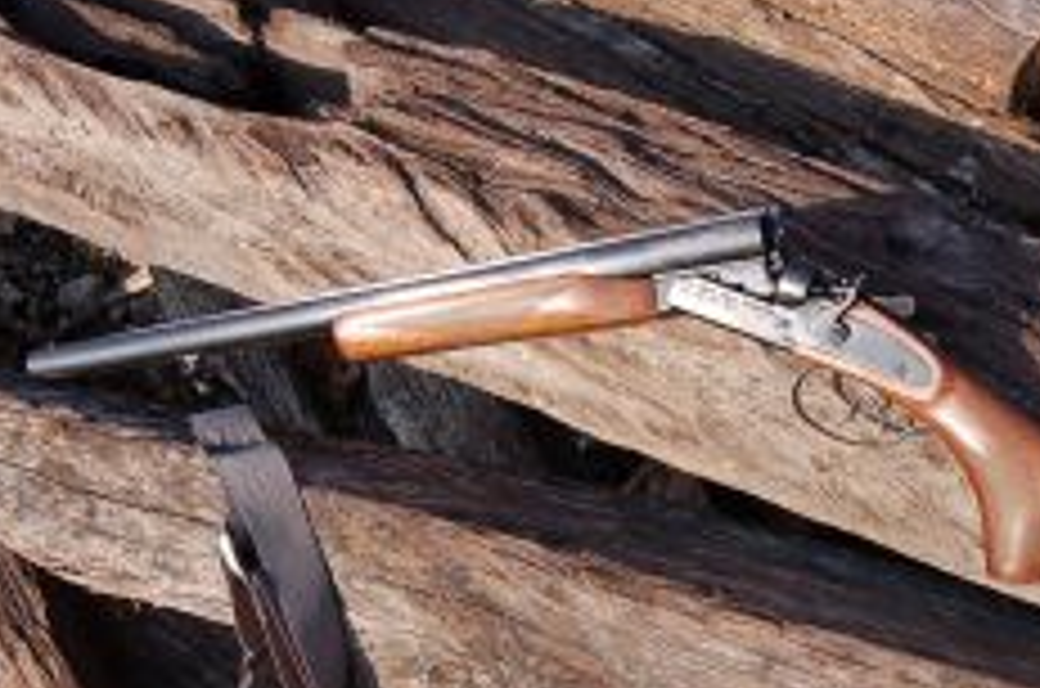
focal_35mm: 78
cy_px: 463
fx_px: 2249
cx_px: 774
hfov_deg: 25.7
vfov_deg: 17.4
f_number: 7.1
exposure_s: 1/200
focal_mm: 30
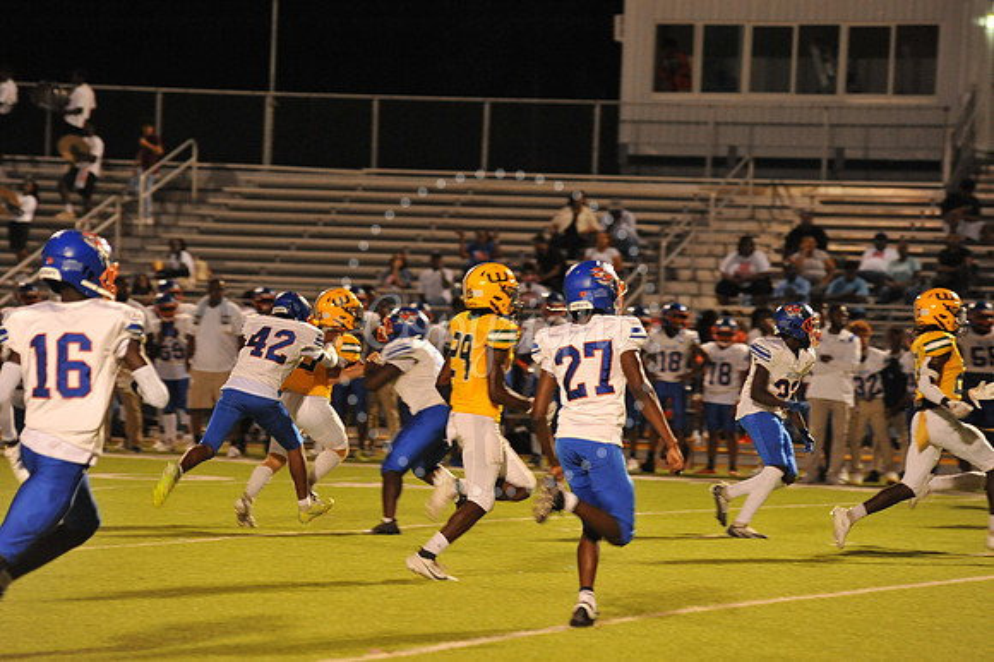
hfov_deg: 10.3
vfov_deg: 6.9
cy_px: 331
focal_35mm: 200
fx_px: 5519
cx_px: 497
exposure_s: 1/160
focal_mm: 200
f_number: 5
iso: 3200
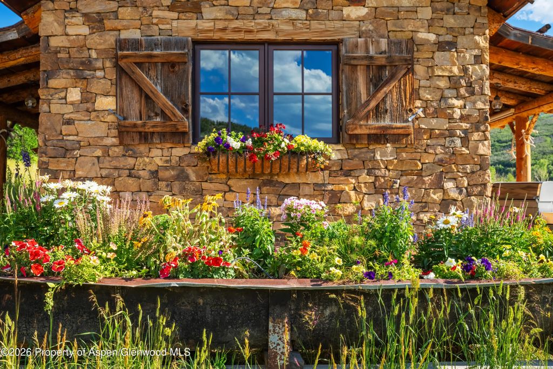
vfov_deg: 37.9
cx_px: 276
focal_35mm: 35
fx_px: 538
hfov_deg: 54.4
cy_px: 184
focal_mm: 35
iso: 400
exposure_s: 1/3200
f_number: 11
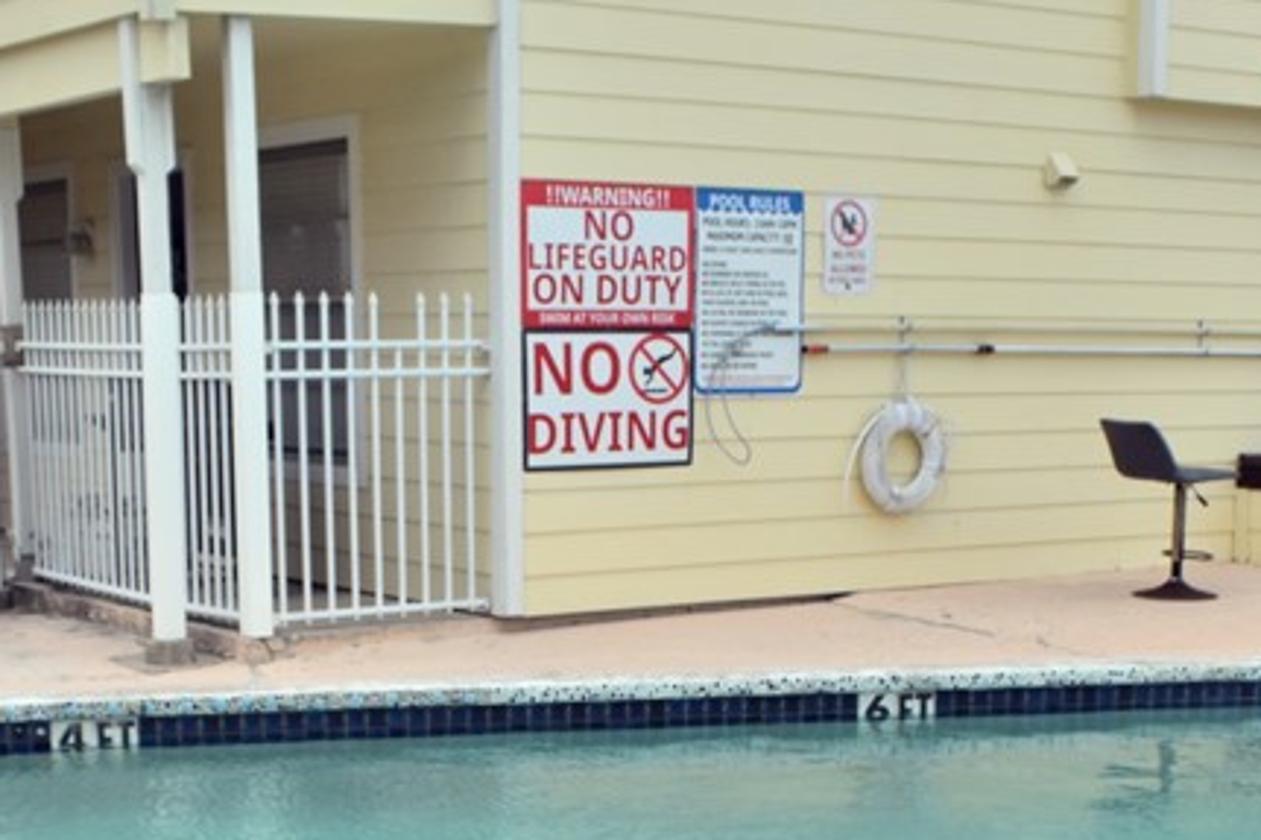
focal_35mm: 68
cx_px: 667
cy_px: 954
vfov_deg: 19.1
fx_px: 2381
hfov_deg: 29.7
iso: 200
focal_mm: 18
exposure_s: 1/500
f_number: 8
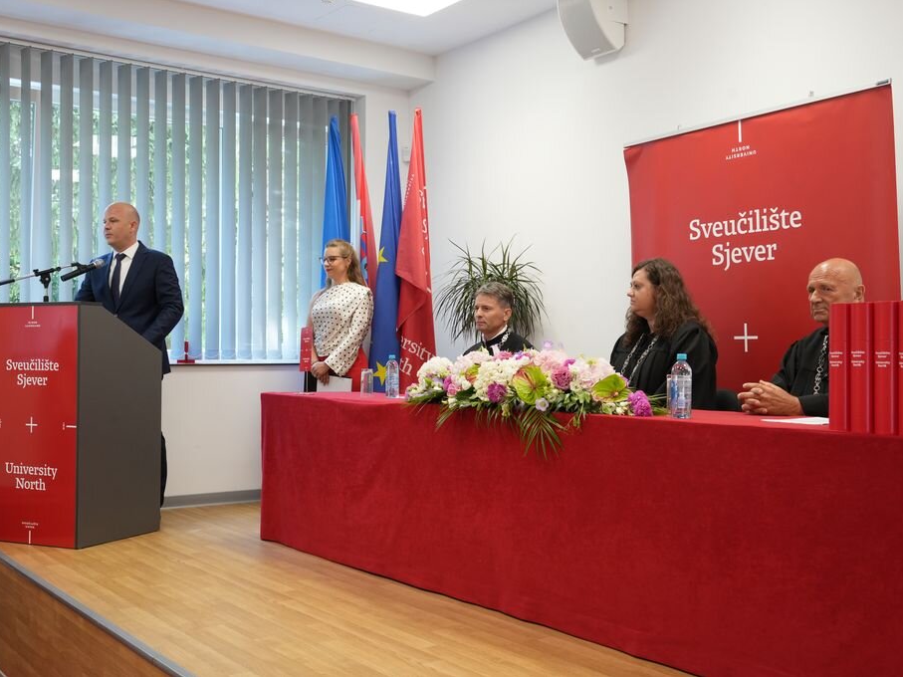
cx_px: 440
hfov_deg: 49.0
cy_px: 338
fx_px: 991
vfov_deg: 37.7
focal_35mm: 38
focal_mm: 35
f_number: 8
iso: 1600
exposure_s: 1/40
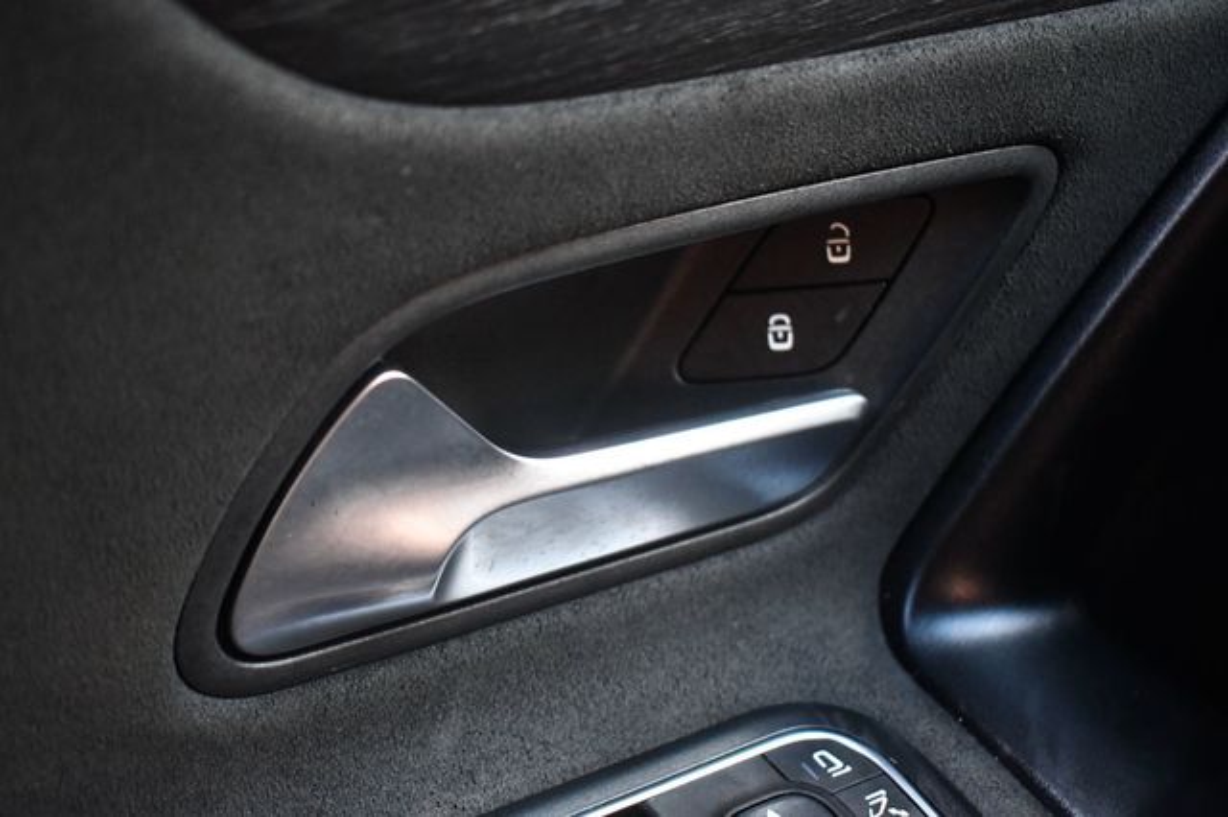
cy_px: 408
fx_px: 1739
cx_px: 614
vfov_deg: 26.5
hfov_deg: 38.9
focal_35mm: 51
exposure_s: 1/125
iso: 2800
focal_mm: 34
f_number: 4.5
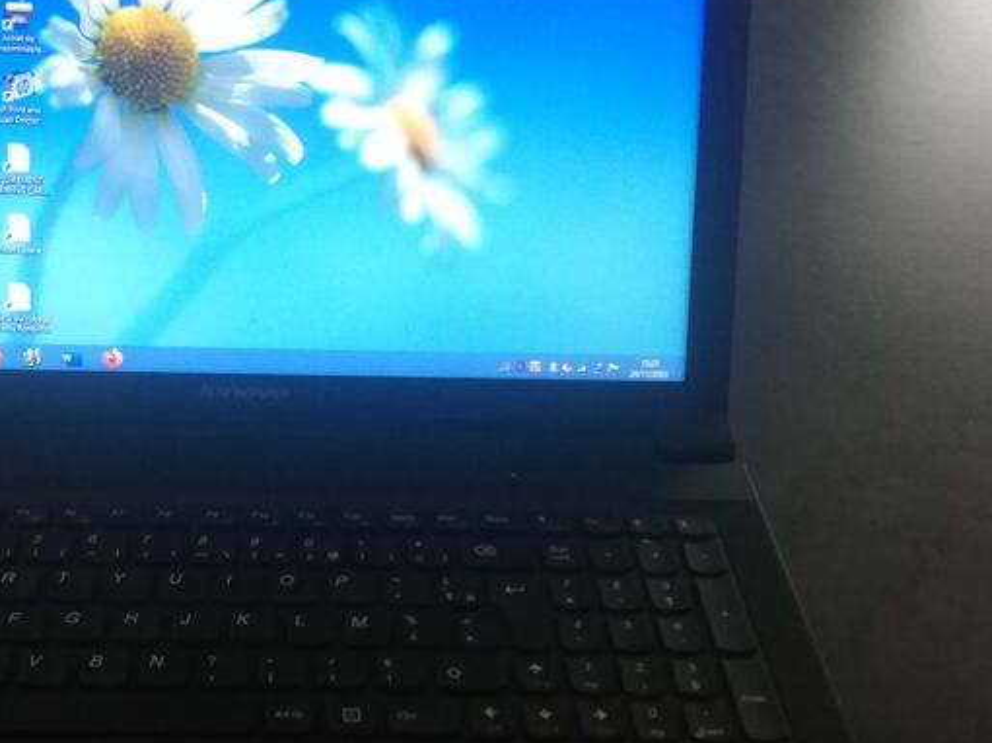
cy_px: 422
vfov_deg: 28.5
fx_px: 1461
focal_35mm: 51
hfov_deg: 36.9
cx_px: 286
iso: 250
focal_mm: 3.81
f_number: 2.2
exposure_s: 1/33.3
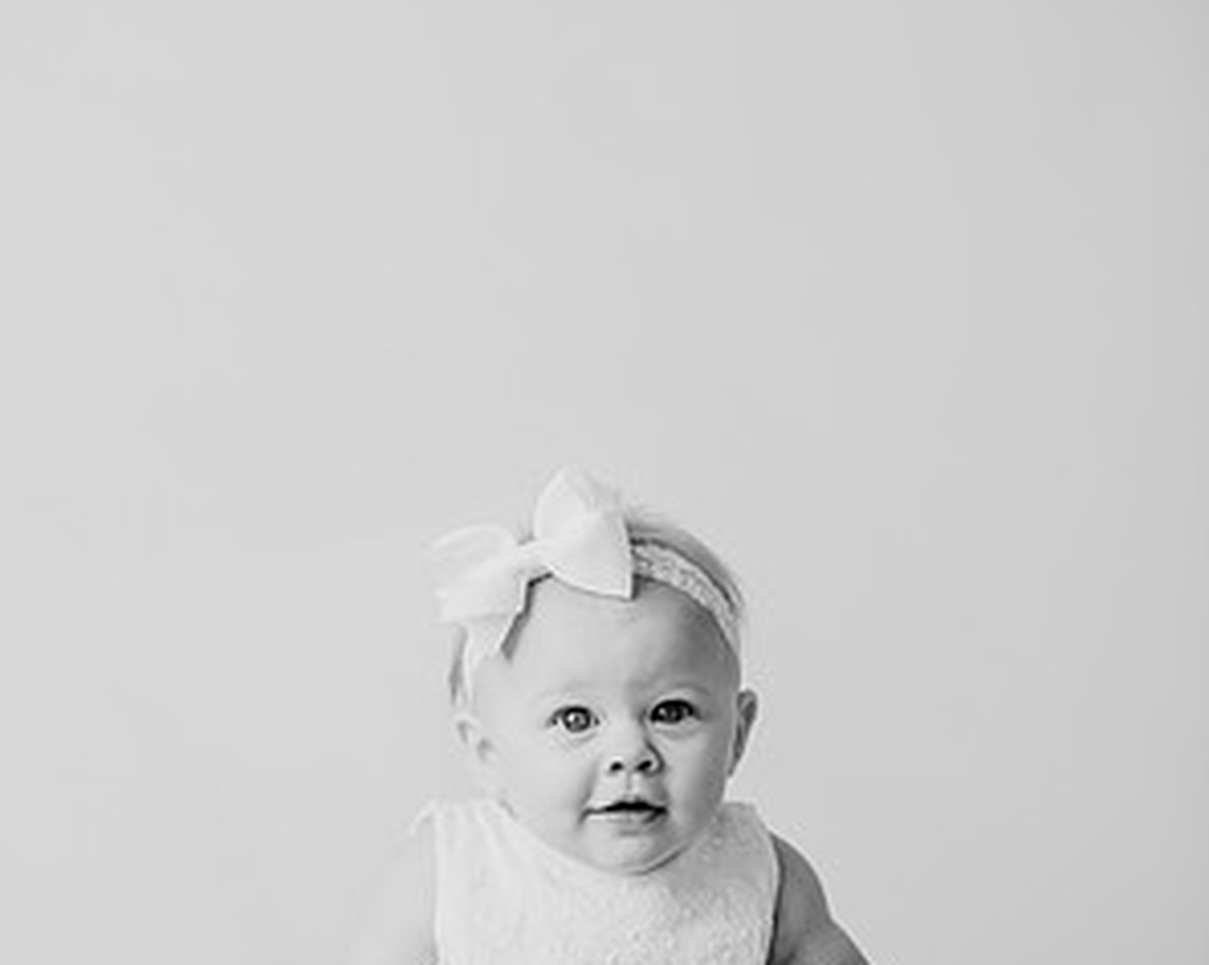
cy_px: 729
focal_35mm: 121
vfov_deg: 12.7
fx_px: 4325
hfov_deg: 15.9
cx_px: 602
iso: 100
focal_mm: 85
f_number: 2.8
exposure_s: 1/160
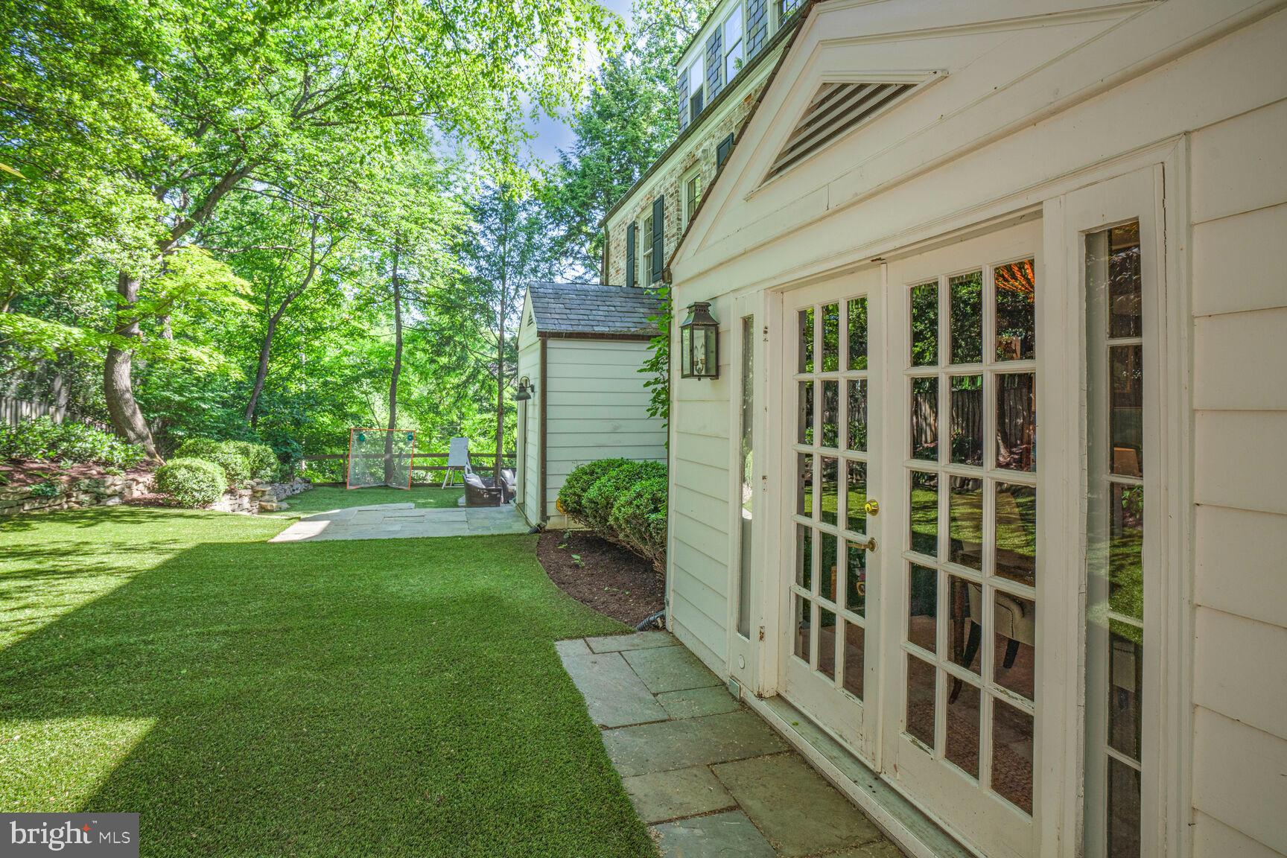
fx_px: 572
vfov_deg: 73.7
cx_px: 644
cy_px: 429
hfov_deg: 96.7
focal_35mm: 16
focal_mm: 16
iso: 200
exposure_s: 1/125
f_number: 8
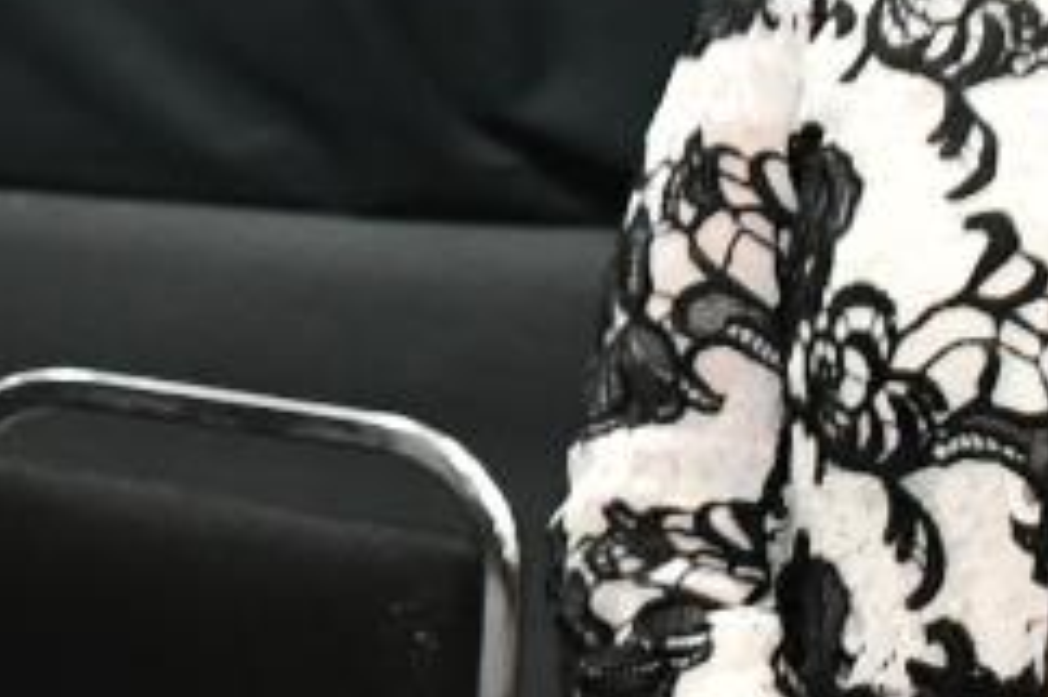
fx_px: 5847
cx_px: -935
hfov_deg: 9.6
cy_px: 199
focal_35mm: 201
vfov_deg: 6.8
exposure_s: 1/60
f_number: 4
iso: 1600
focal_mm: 20
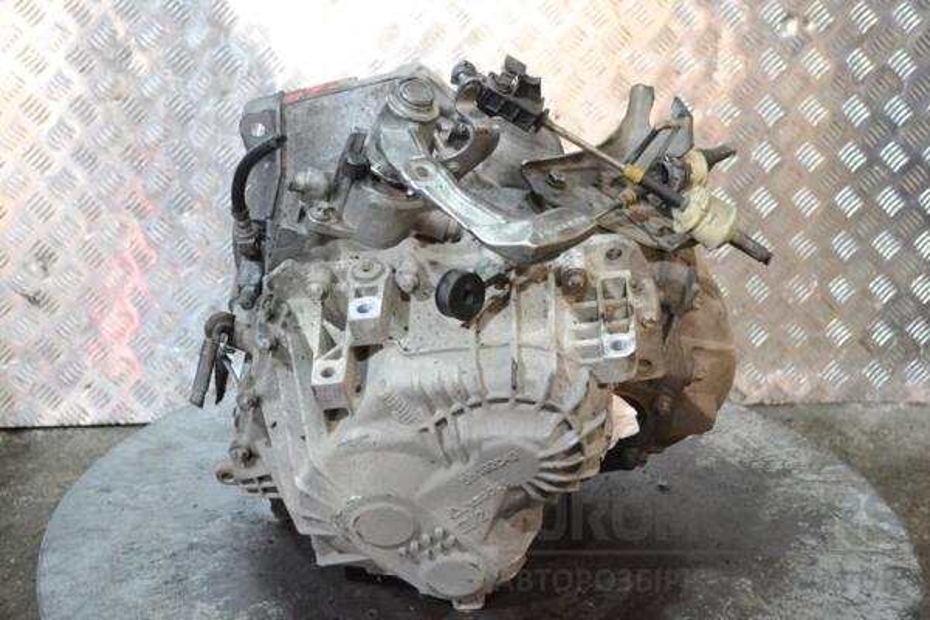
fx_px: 1240
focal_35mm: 48
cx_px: 465
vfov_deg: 28.1
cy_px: 310
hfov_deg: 41.1
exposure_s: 1/30
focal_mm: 32
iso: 1800
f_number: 4.8
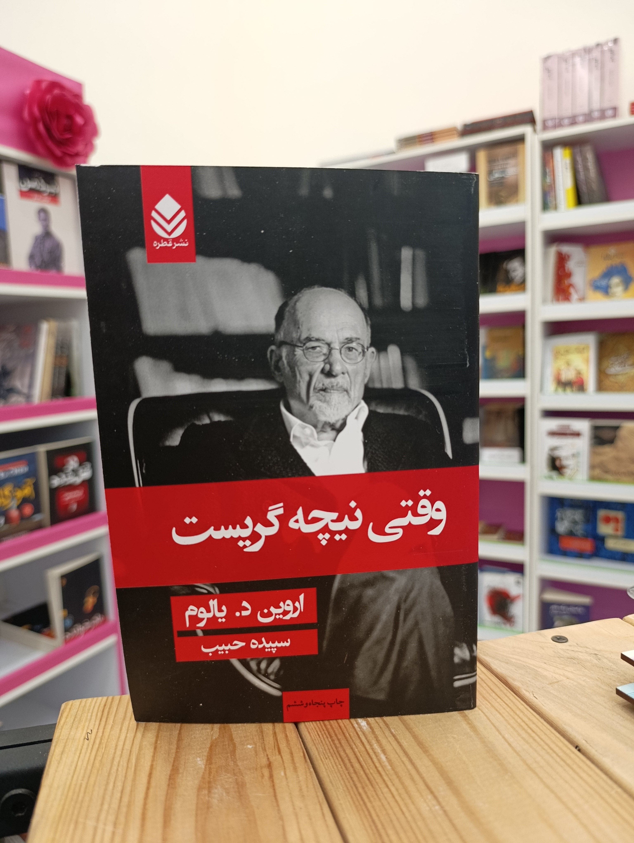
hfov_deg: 59.0
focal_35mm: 23
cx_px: 317
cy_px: 422
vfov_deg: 73.8
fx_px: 560
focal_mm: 6.11
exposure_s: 1/100
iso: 980
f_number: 1.65
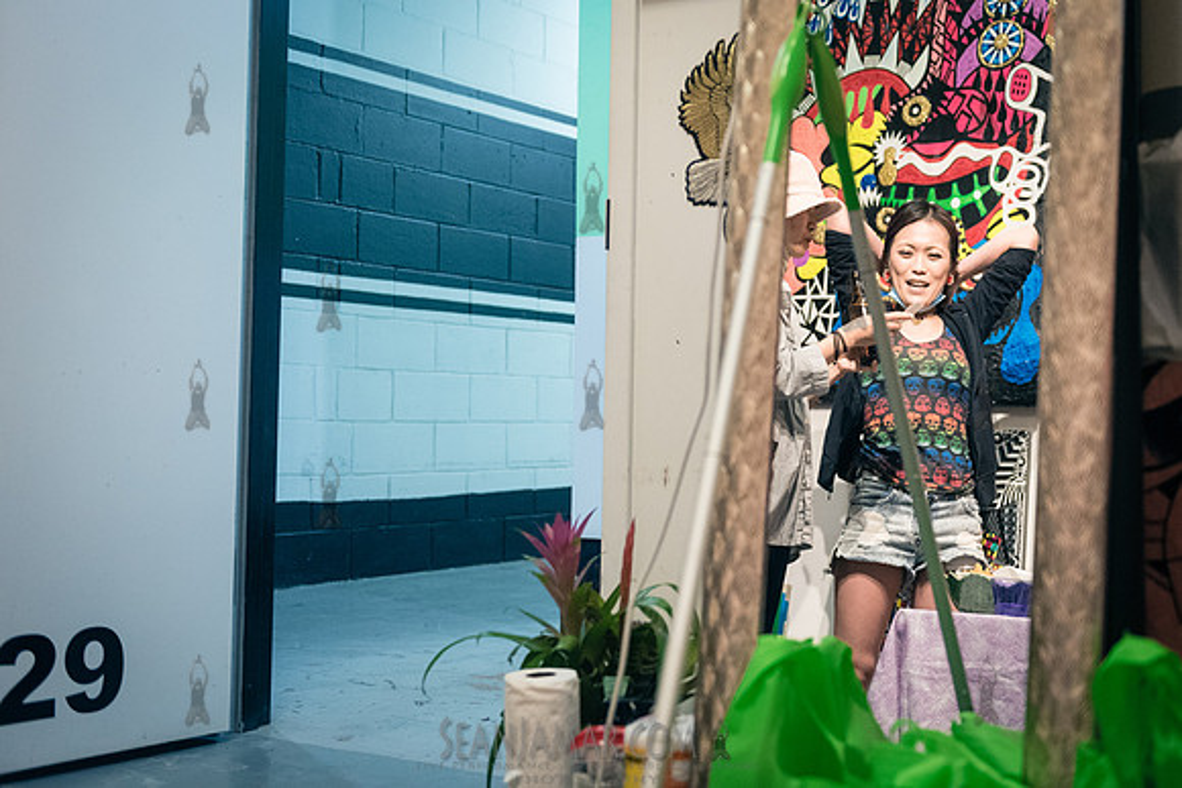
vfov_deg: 29.8
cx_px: 702
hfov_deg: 43.3
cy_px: 372
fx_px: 1483
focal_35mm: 45
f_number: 3.2
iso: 4000
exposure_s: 1/160
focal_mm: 38
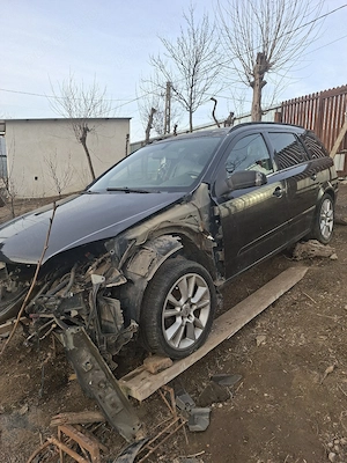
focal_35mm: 23
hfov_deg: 58.9
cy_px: 232
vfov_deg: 73.9
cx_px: 174
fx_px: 307
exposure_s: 1/476
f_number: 1.8
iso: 50
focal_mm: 5.54
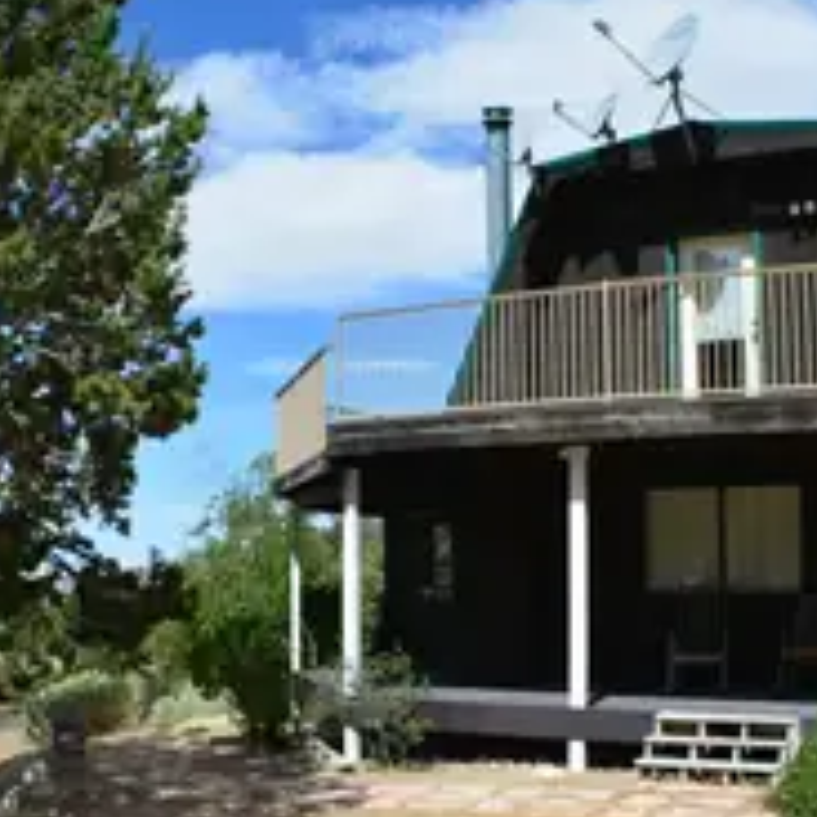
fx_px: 1789
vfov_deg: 25.5
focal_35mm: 67
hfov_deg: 25.7
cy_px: 565
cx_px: 371
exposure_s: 1/125
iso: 140
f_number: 11
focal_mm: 24
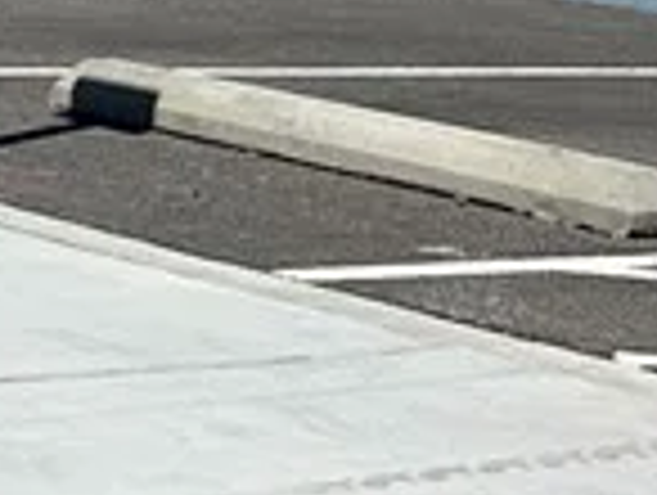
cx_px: -1454
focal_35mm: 168
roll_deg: -0.6
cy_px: -1040
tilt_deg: +7.1
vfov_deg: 7.6
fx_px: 3194
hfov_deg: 9.0
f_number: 1.78
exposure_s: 1/8197
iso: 80
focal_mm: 6.86
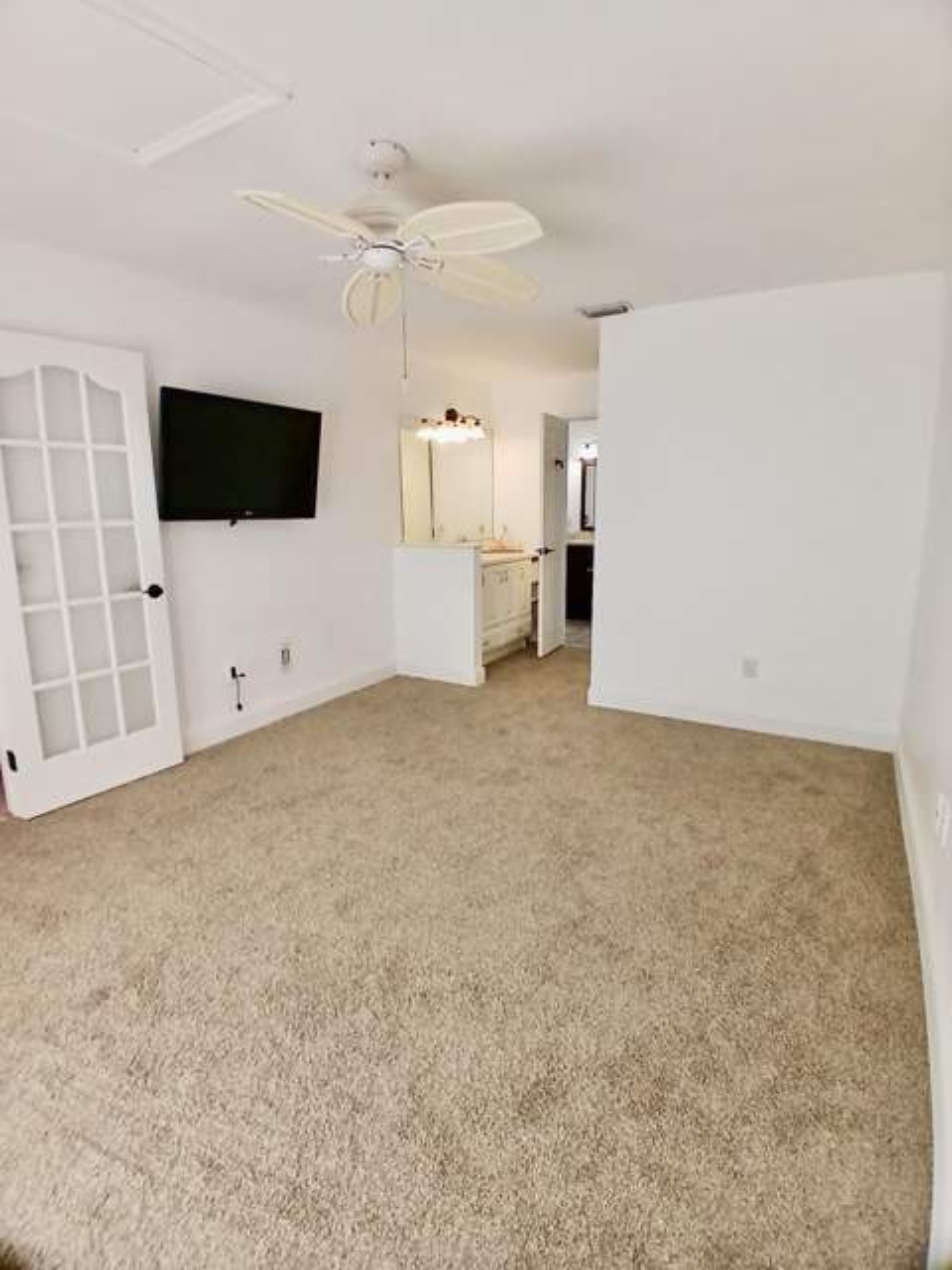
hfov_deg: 74.7
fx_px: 623
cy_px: 635
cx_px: 476
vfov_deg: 91.0
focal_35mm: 17
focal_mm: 1.4
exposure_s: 1/120
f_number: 2.2
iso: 100
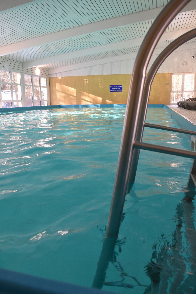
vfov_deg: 67.4
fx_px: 220
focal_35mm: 27
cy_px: 147
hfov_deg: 47.9
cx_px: 98
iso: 800
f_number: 5.6
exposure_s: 1/125
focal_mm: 18
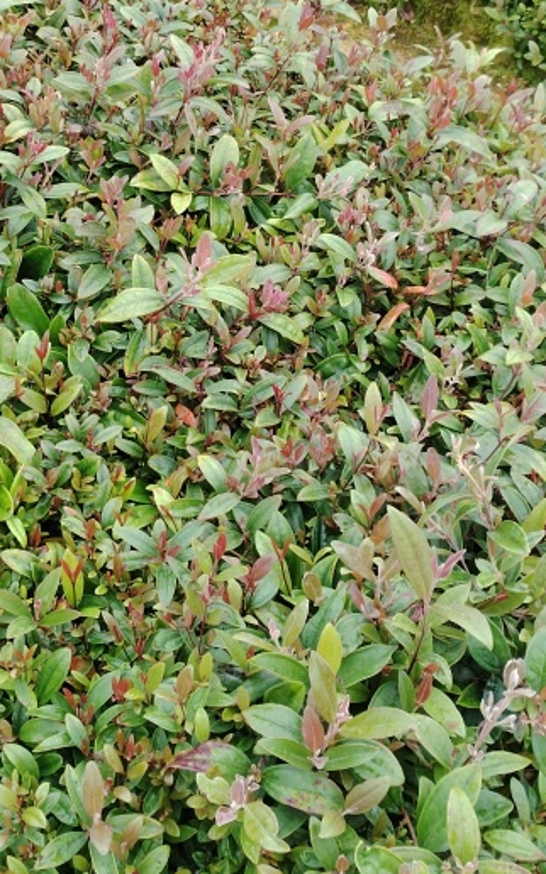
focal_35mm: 57
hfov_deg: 22.6
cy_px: 214
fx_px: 1359
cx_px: 176
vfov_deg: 34.9
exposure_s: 1/100
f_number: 1.8
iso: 119
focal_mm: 4.26
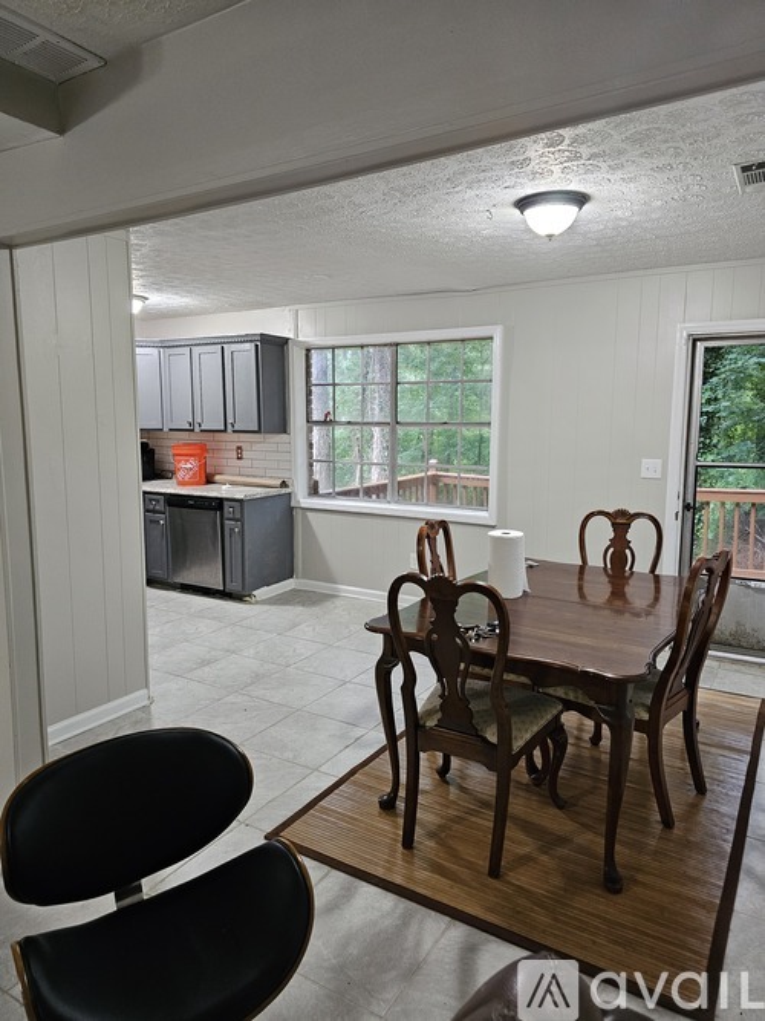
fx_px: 678
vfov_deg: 73.9
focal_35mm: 23
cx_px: 382
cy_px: 510
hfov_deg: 58.9
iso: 640
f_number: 1.7
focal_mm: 6.3
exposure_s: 1/60
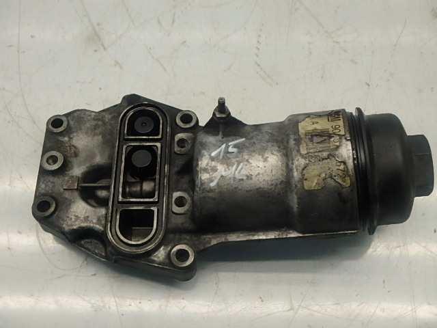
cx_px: 218
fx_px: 568
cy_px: 164
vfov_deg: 32.2
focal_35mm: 45
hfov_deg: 42.1
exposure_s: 1/50
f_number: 5.2
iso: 320
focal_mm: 8.1
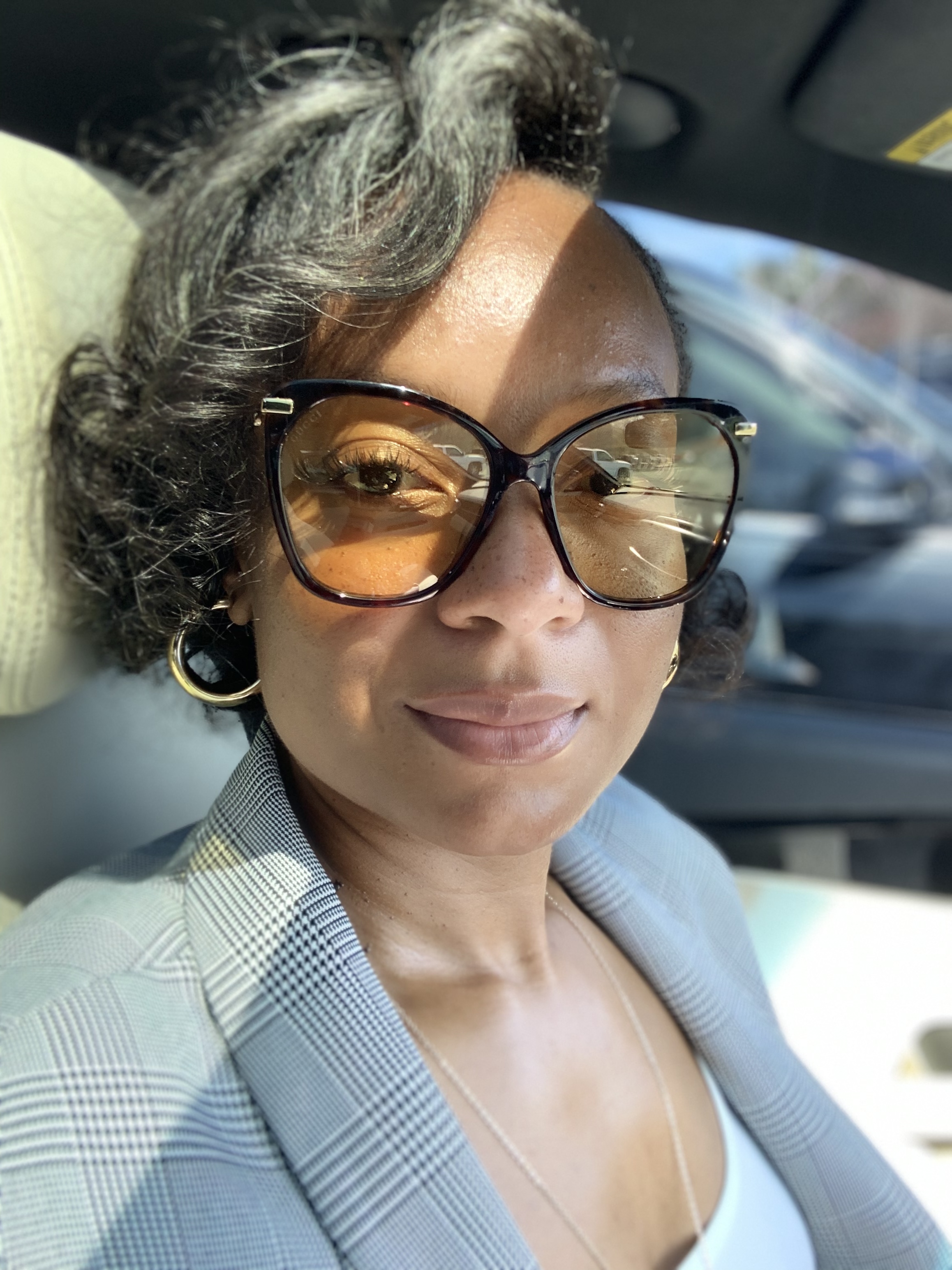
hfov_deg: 44.2
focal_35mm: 32
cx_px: 476
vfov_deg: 56.8
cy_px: 635
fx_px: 1173
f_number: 2.2
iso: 64
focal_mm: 2.87
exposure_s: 1/103
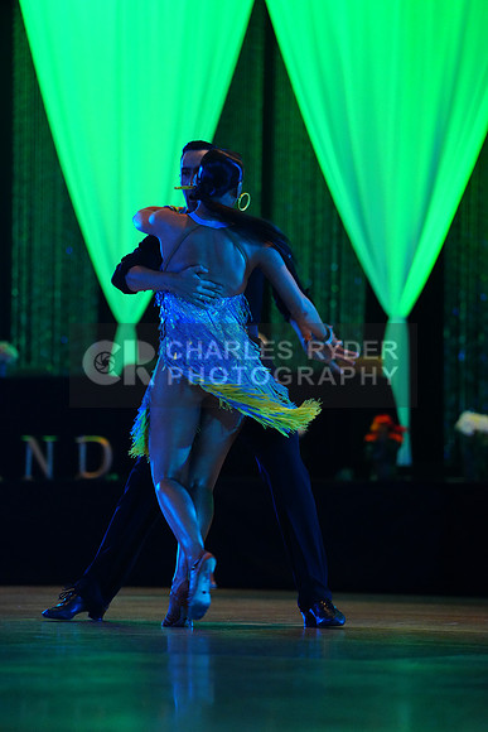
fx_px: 2682
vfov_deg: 15.5
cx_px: 244
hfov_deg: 10.4
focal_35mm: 132
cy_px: 366
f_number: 2.8
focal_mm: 132
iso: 6400
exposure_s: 1/400
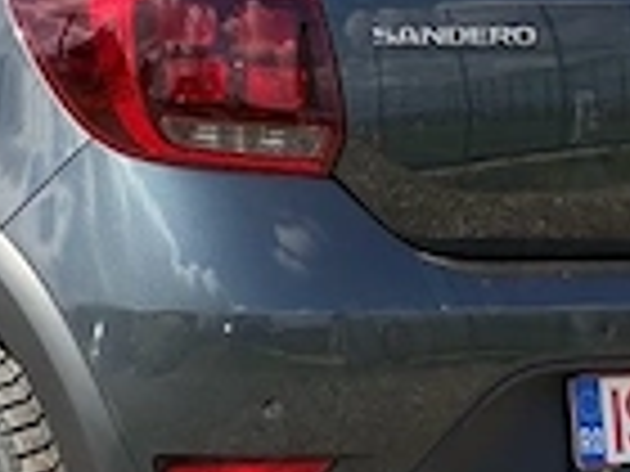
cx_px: -27
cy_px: 292
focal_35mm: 429
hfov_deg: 4.6
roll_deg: +1.3
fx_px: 7808
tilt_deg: -4.9
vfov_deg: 3.5
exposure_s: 1/638
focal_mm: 16.89
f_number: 2.8
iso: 50
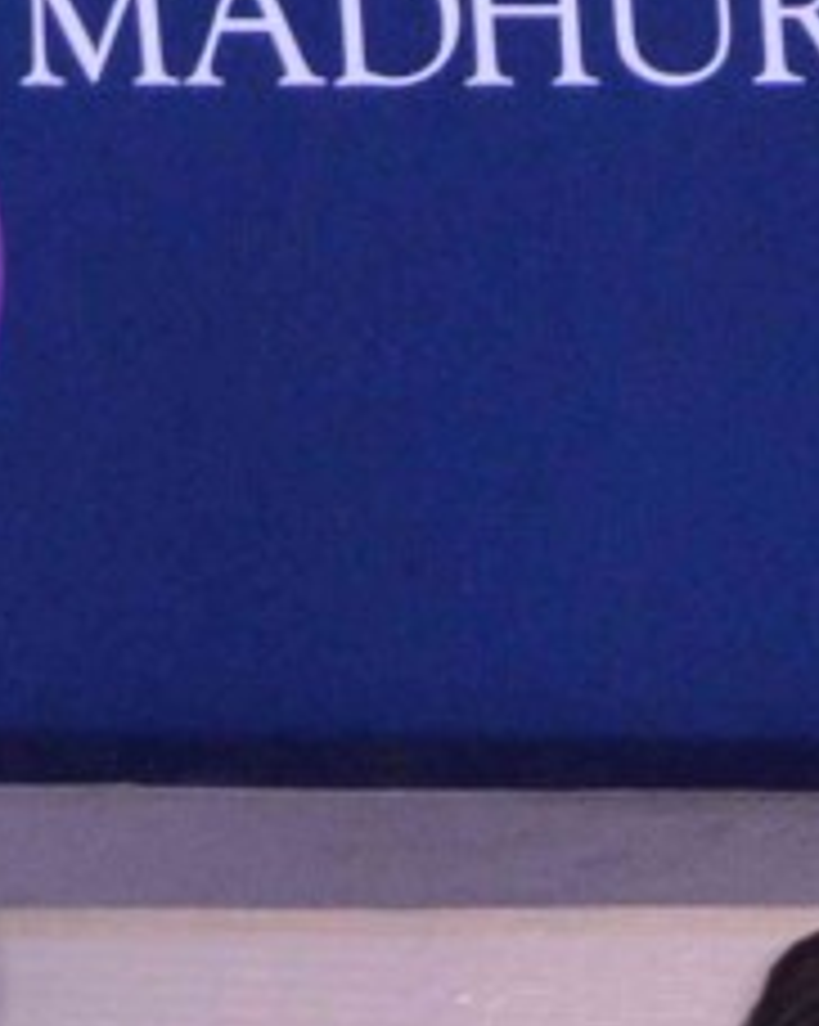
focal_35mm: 1268
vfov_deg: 1.5
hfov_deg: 1.2
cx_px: 1348
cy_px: 2457
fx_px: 38471
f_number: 9
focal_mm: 105
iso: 1600
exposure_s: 1/200
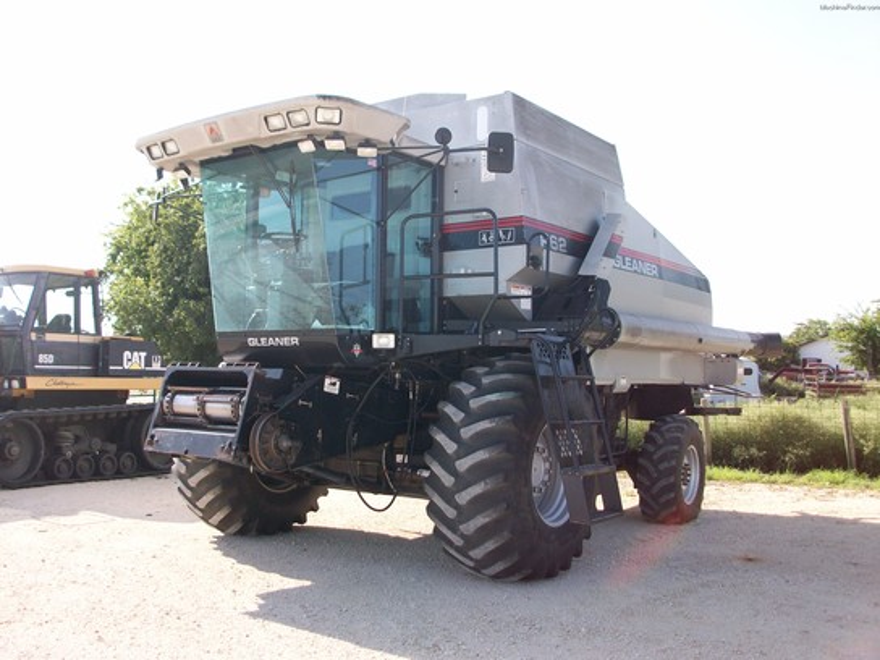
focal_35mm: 34
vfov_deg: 41.8
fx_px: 864
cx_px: 440
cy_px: 330
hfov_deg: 54.0
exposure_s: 1/334
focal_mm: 5.7
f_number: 2.8
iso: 64
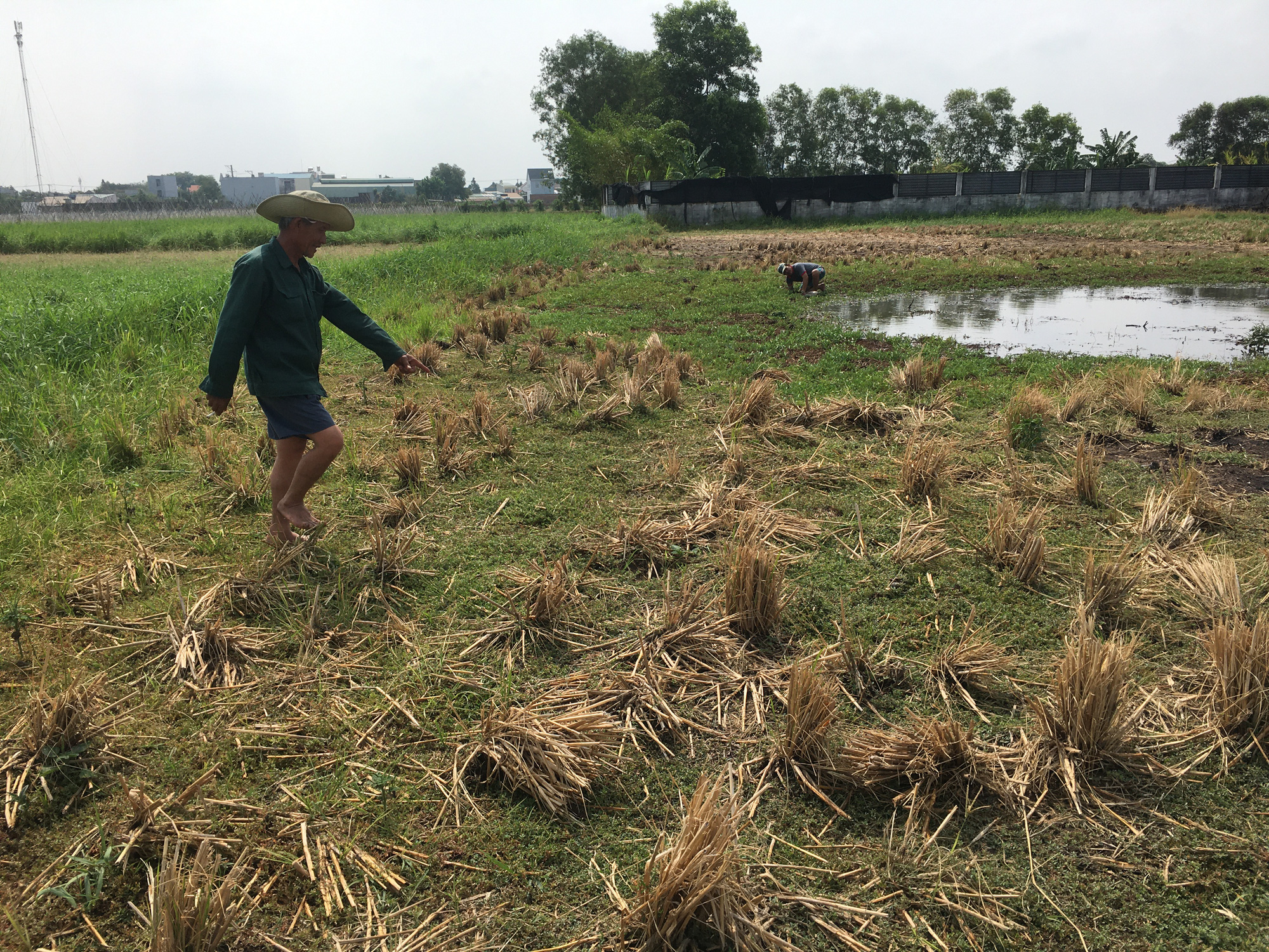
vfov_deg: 48.2
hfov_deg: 61.7
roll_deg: +2.1
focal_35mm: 29
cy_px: 476
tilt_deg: -13.5
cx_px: 634
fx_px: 1063
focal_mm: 4.15
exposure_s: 1/1876
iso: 25
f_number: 2.2
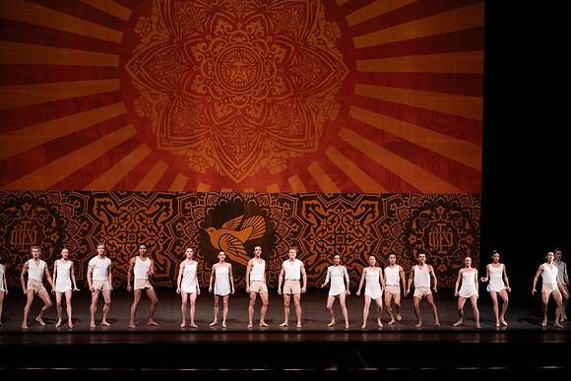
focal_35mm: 100
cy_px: 190
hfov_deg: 20.4
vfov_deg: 13.7
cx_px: 286
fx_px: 1586
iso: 6400
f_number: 6.3
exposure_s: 1/400
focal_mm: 100
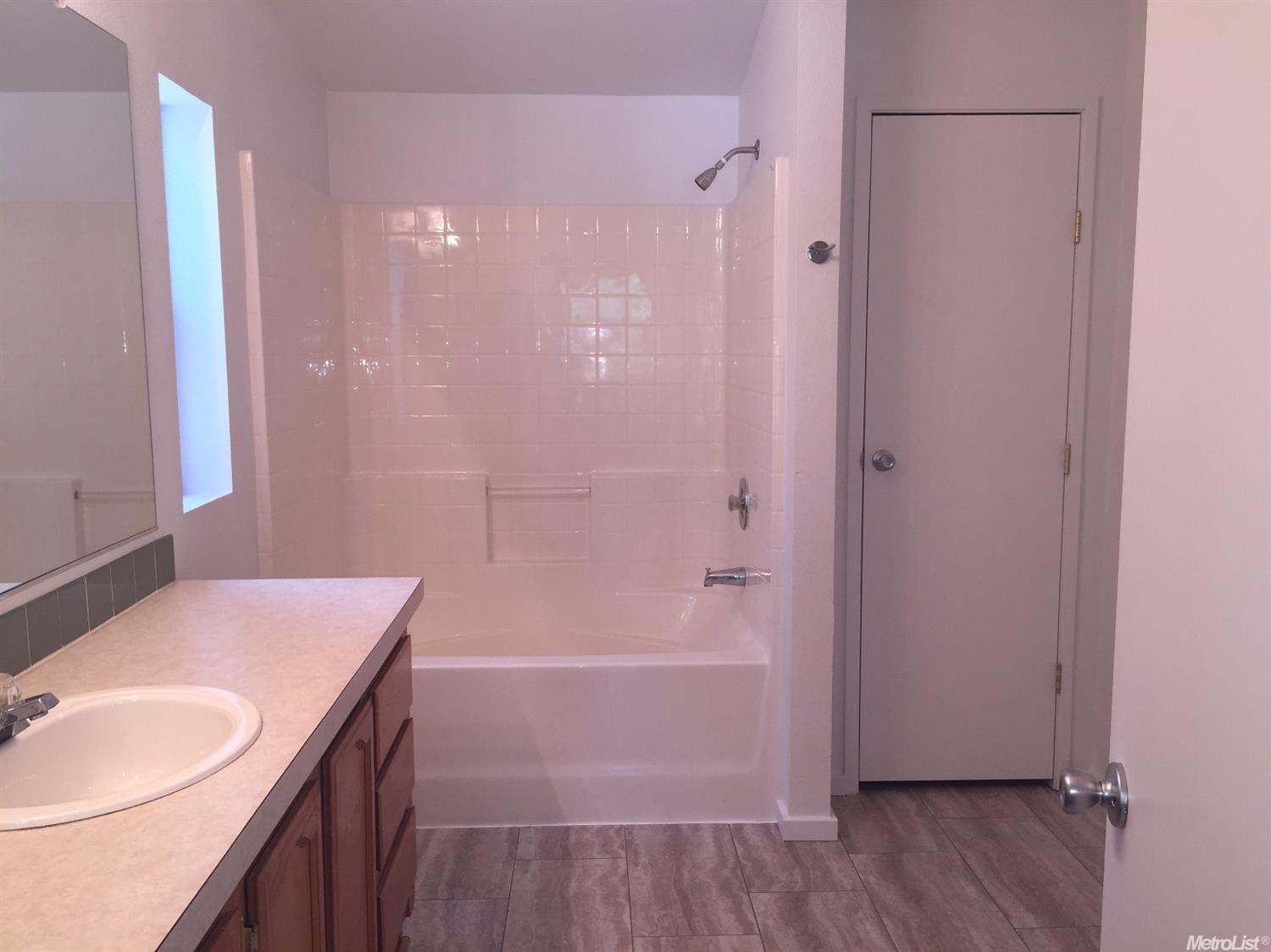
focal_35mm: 29
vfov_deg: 48.2
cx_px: 636
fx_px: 1064
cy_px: 476
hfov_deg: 61.7
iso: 32
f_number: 2.2
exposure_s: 1/30
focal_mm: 4.15
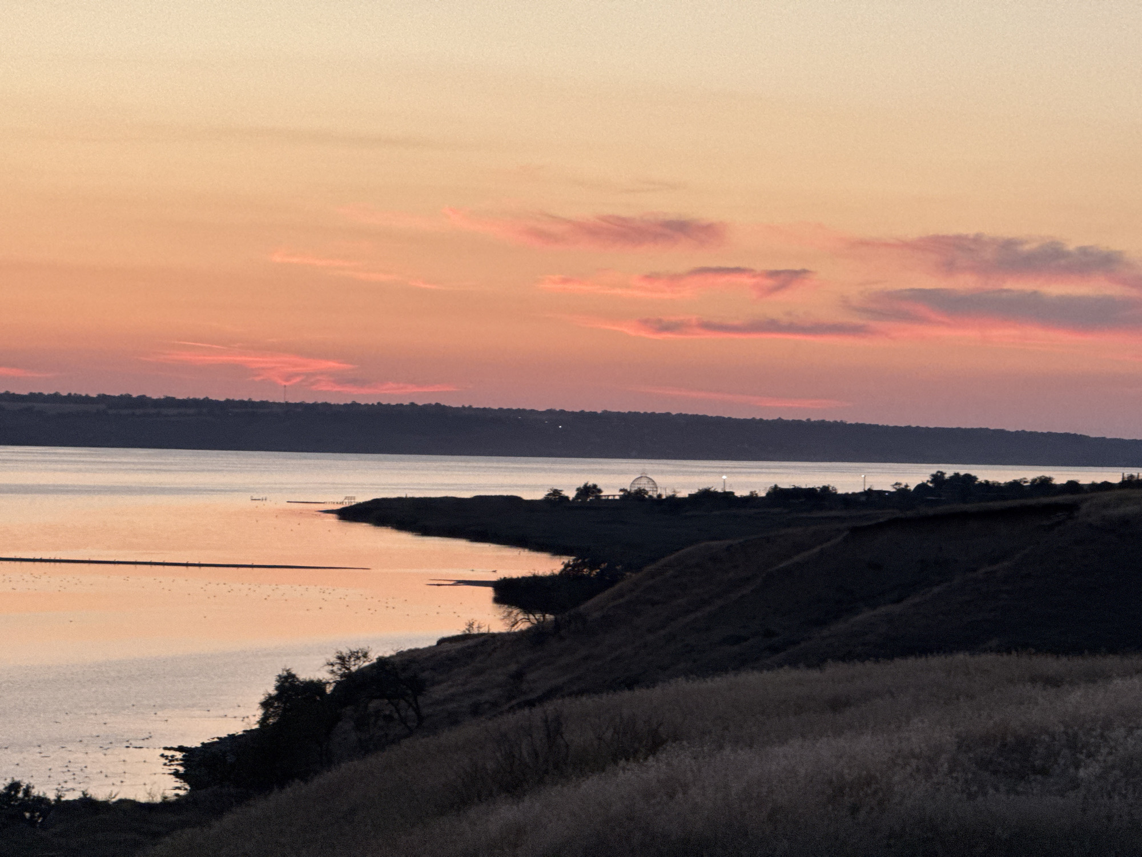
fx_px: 3959
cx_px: 571
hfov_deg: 16.4
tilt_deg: +0.5
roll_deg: -1.6
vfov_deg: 12.3
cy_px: 428
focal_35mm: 120
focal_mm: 15.66
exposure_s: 1/99
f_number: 2.8
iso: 200
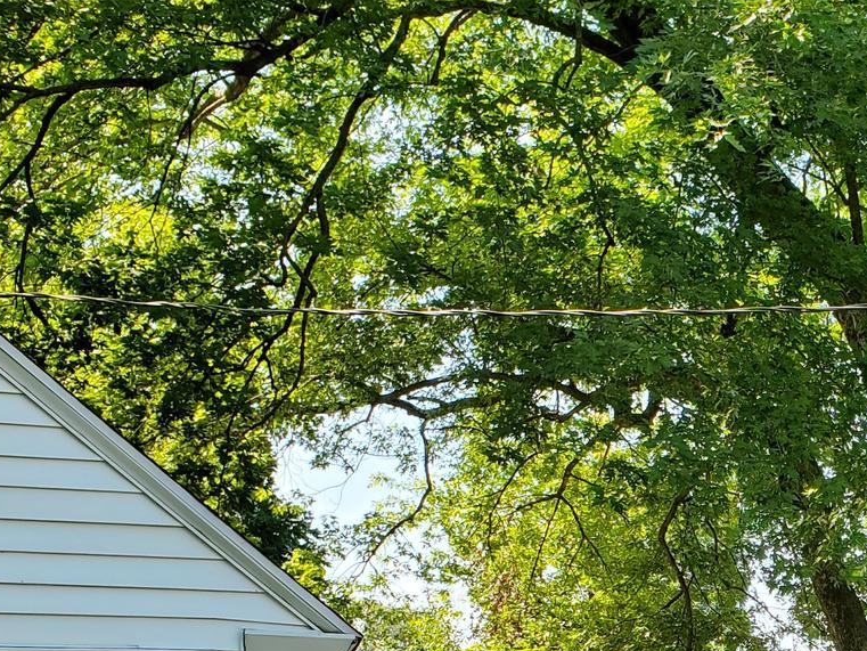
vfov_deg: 20.3
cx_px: 901
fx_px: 1754
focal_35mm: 70
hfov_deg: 26.1
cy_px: 674
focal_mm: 4.3
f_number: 2.4
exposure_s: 1/257
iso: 50
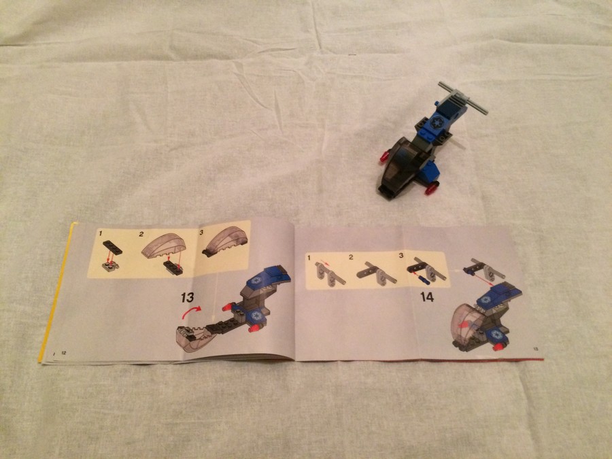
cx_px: 306
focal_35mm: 29
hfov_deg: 61.7
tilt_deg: -58.1
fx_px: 513
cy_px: 230
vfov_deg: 48.2
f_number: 2.2
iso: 320
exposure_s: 1/17
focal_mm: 4.15
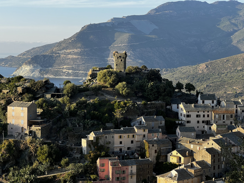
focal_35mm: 77
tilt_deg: -4.4
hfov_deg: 25.3
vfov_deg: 19.1
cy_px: 92
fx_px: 543
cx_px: 122
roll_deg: -0.3
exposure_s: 1/245
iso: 32
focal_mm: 9
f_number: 2.8
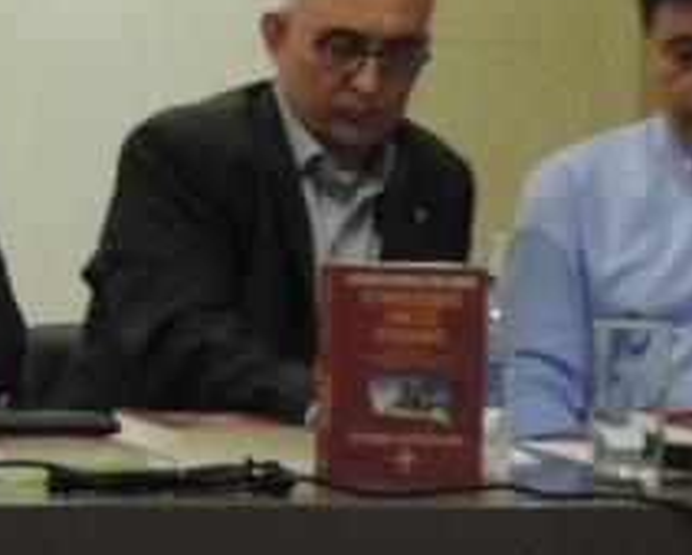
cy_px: 250
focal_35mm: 142
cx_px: -508
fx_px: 2910
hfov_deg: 12.5
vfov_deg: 10.9
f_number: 3.1
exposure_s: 1/30
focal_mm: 5.3
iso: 360
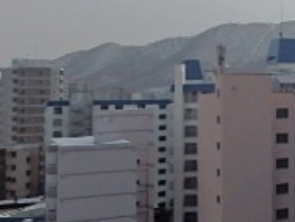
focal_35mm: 71
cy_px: 78
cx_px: 476
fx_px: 605
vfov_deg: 20.7
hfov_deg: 21.5
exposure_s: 1/1600
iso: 125
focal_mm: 3.7
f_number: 6
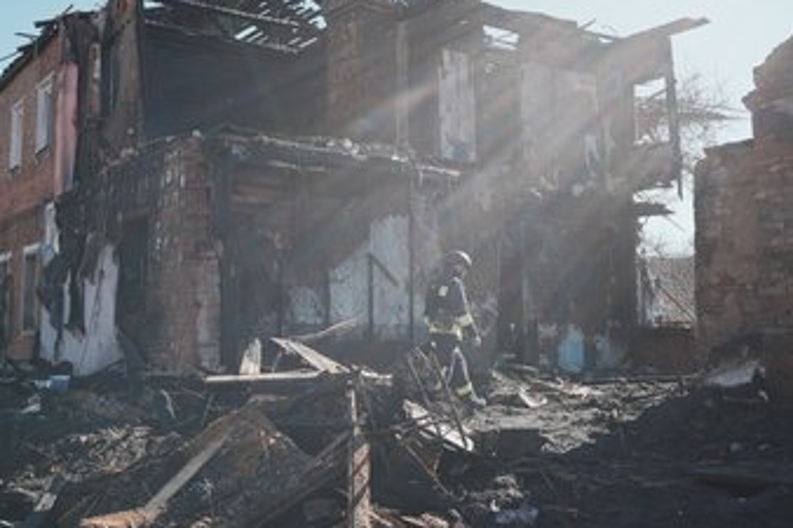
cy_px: 223
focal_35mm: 39
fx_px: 859
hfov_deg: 49.5
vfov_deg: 34.1
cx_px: 371
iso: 200
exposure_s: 1/640
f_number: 5.6
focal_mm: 33
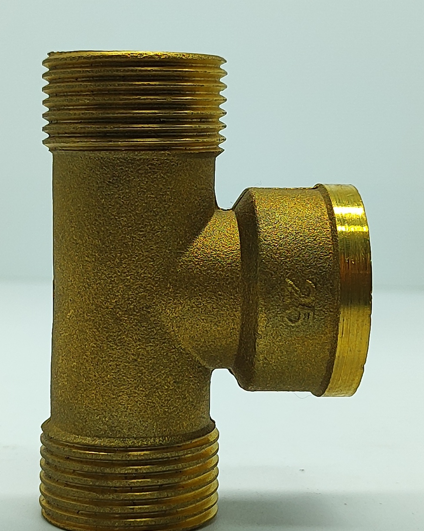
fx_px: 581
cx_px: 194
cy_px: 282
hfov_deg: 40.1
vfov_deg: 49.1
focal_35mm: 37
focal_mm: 5.89
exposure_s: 1/200
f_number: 1.89
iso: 160
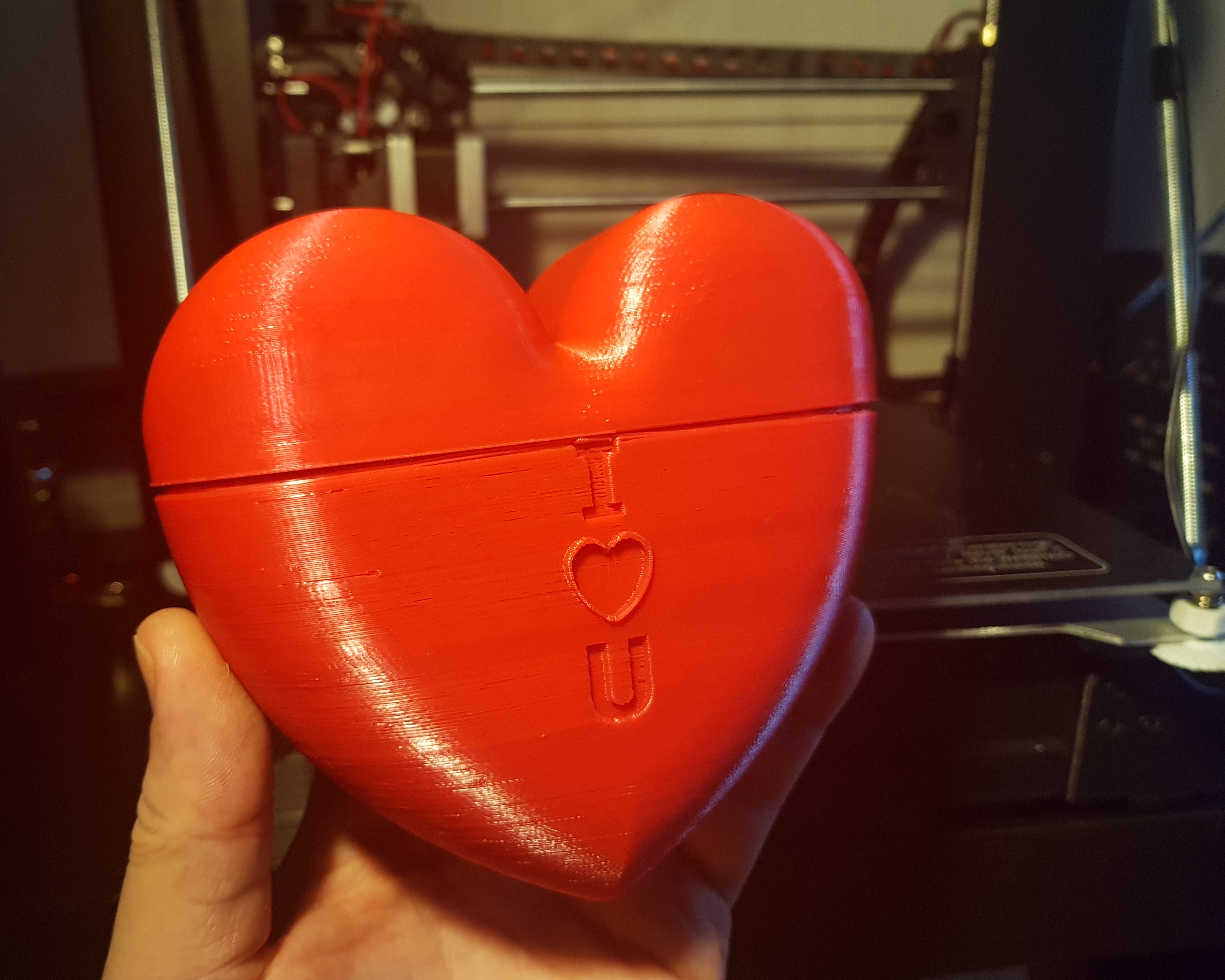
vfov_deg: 51.5
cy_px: 501
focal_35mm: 28
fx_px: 1015
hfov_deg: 62.1
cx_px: 555
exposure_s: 1/33
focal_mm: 4.2
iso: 200
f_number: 1.7
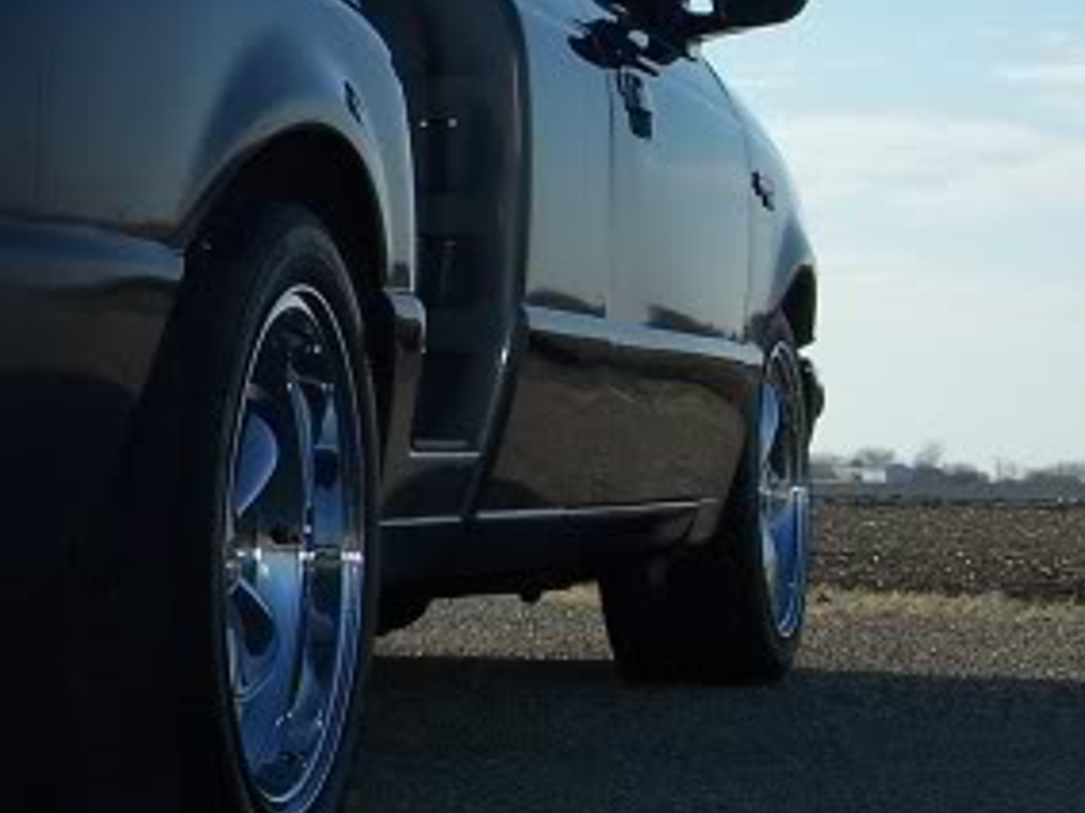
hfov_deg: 14.5
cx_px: -4
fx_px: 4198
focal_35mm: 134
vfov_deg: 11.0
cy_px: 261
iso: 64
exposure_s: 1/800
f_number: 4
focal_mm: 7.8
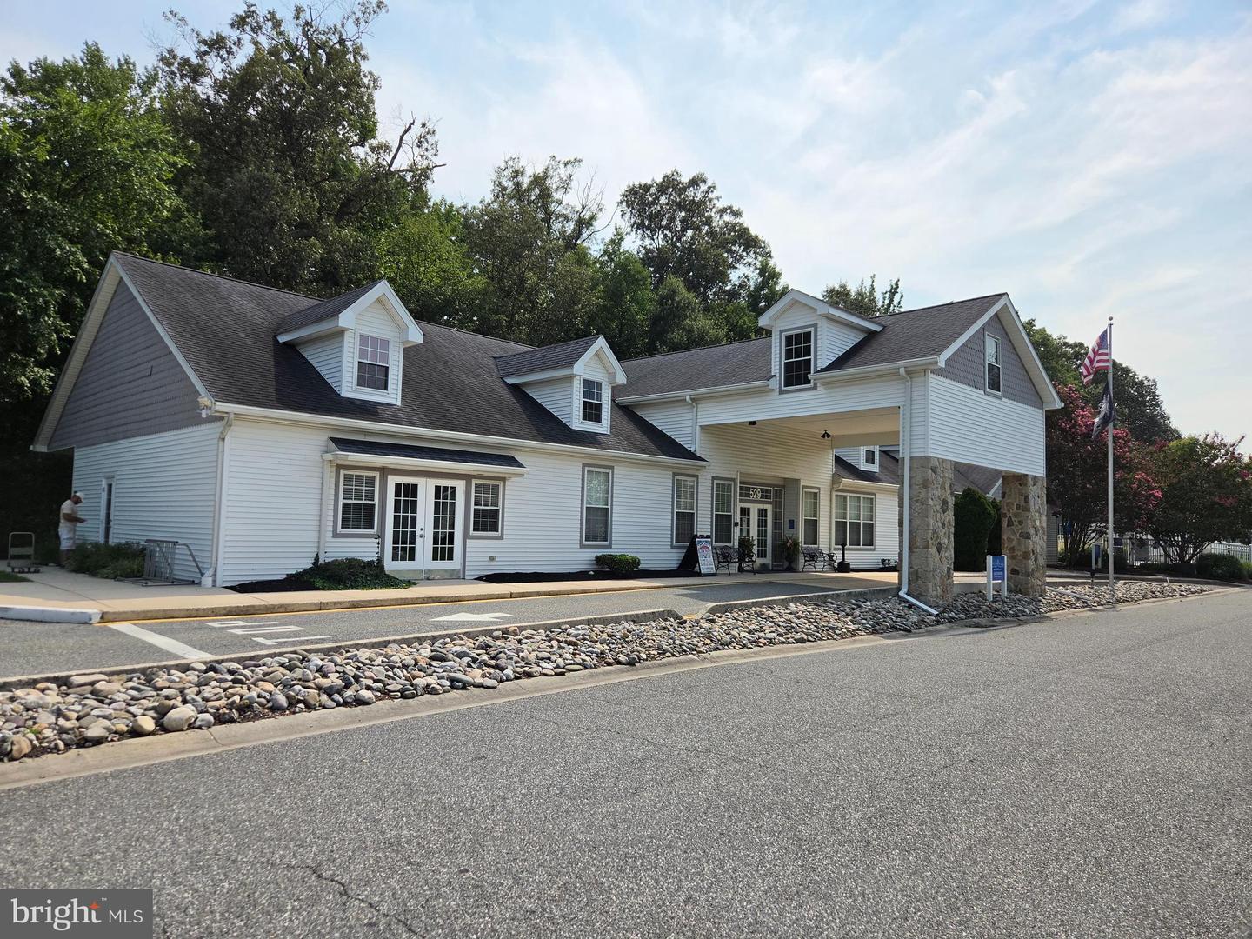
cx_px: 626
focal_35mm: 23
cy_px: 470
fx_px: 832
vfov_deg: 58.9
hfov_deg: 73.9
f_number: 1.8
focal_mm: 5.4
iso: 80
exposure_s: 1/7324
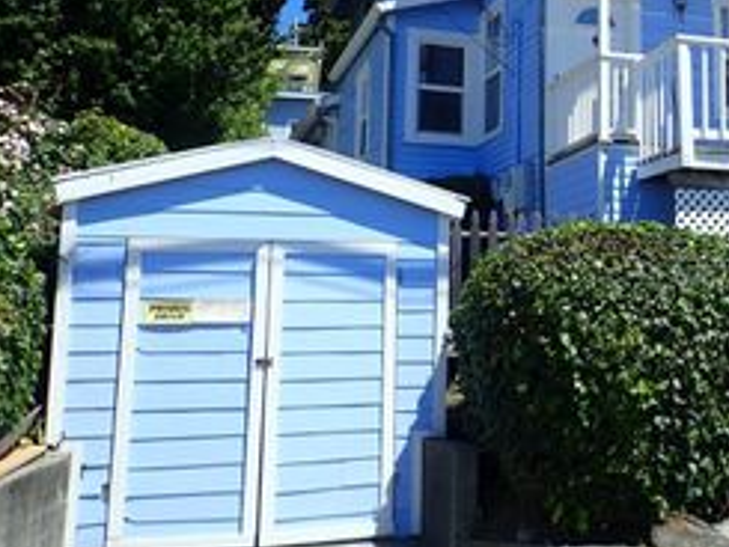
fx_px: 1075
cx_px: 669
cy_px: 153
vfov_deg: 28.3
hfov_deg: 35.1
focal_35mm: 51
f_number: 8
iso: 100
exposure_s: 1/160
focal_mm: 4.5
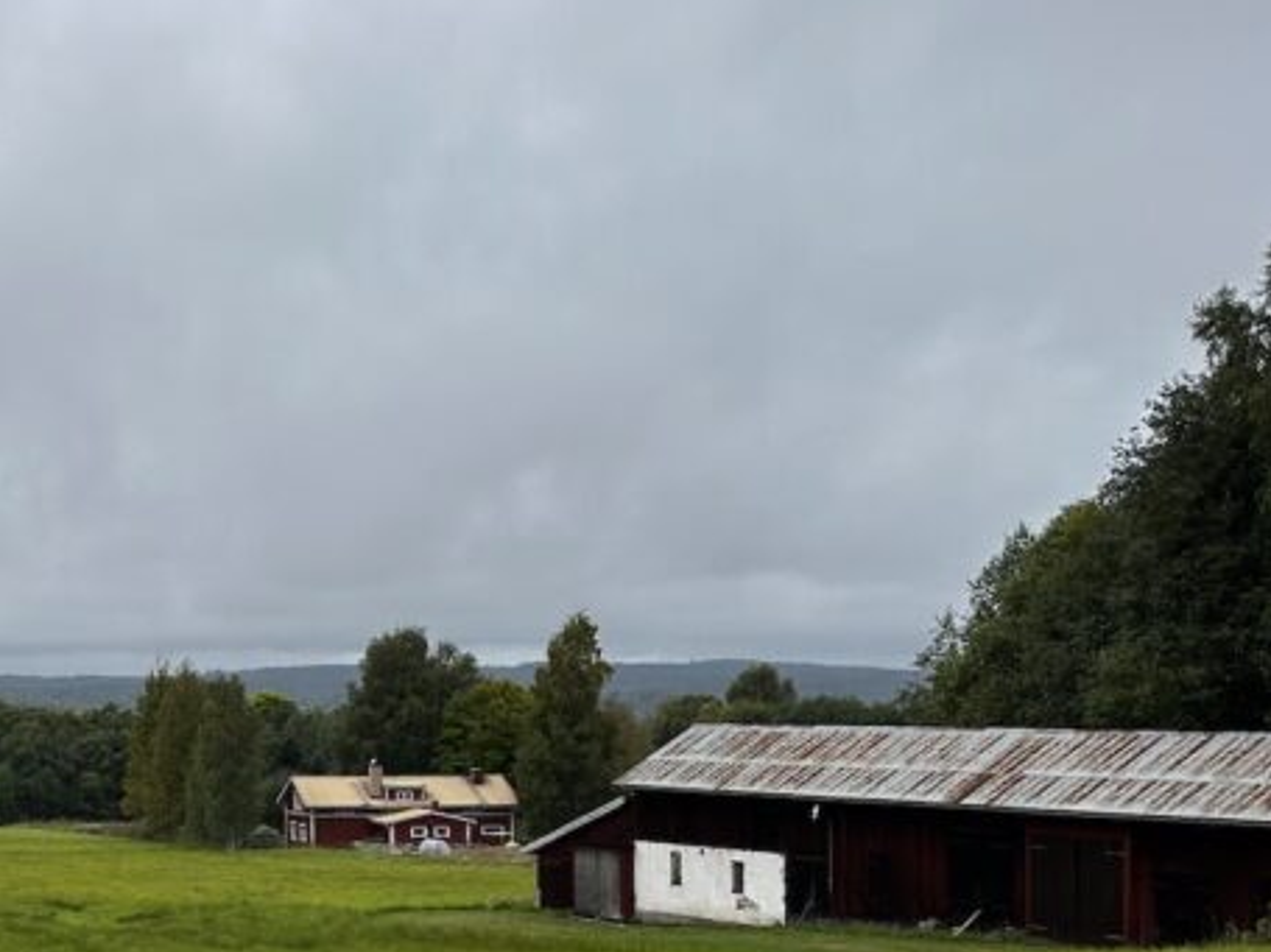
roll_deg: +0.7
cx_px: -3
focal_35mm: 54
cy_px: 692
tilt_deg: +1.9
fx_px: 1982
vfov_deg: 26.7
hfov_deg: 32.6
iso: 80
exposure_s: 1/3861
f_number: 1.78
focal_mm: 6.86
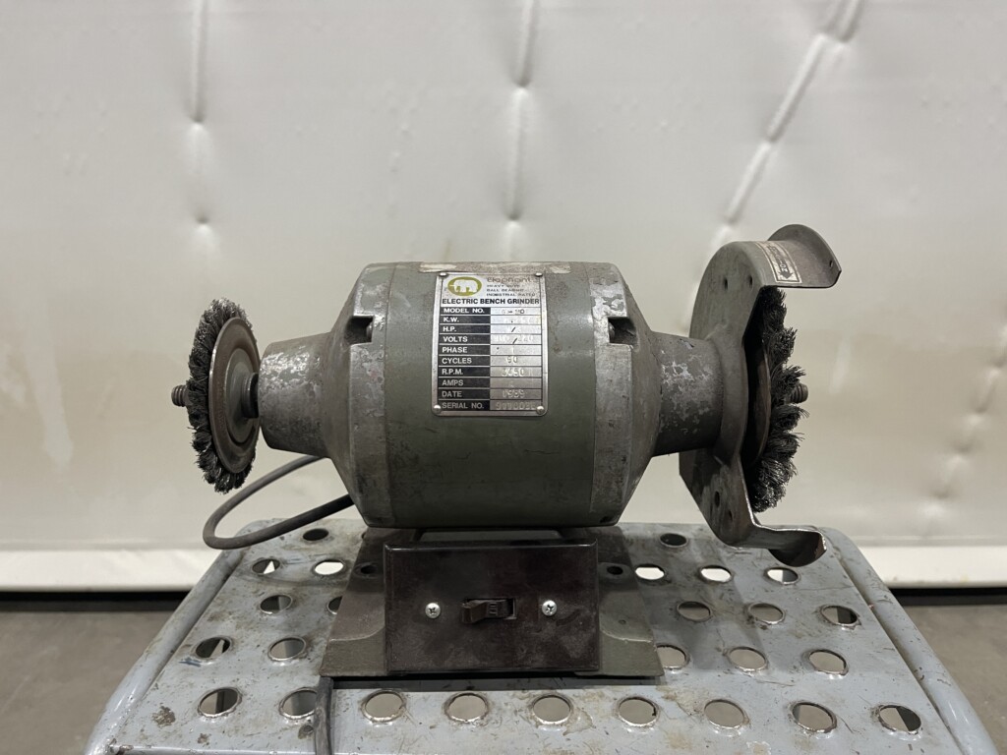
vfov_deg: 54.9
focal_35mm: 25
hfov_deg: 69.4
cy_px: 378
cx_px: 504
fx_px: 727
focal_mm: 5.1
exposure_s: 1/60
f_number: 1.6
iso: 250
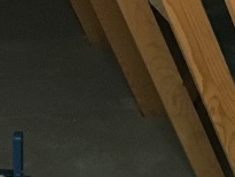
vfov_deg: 8.6
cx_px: 58
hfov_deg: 11.6
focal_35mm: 170
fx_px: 1155
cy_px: 248
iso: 200
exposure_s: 1/25
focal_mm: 4.15
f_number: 2.2
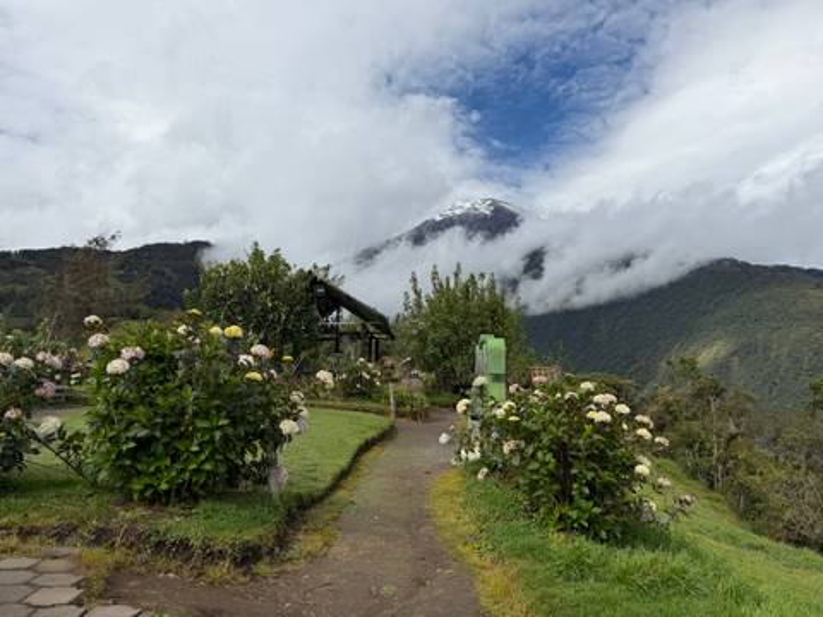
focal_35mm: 24
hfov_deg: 71.6
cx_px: 412
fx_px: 571
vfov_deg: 56.8
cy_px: 308
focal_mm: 6.76
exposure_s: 1/6711
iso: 80
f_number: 1.78
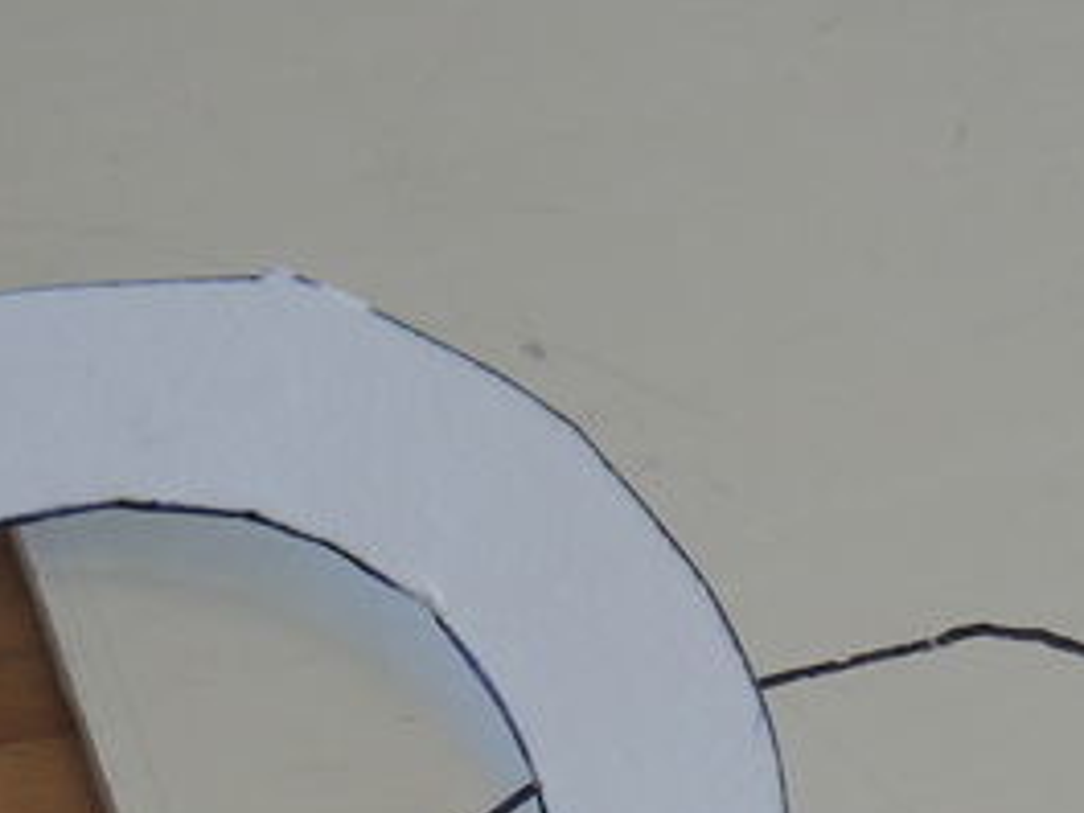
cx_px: 973
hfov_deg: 8.7
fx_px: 7109
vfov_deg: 6.3
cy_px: 1798
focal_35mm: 227
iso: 200
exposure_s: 1/50
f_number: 2.8
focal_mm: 11
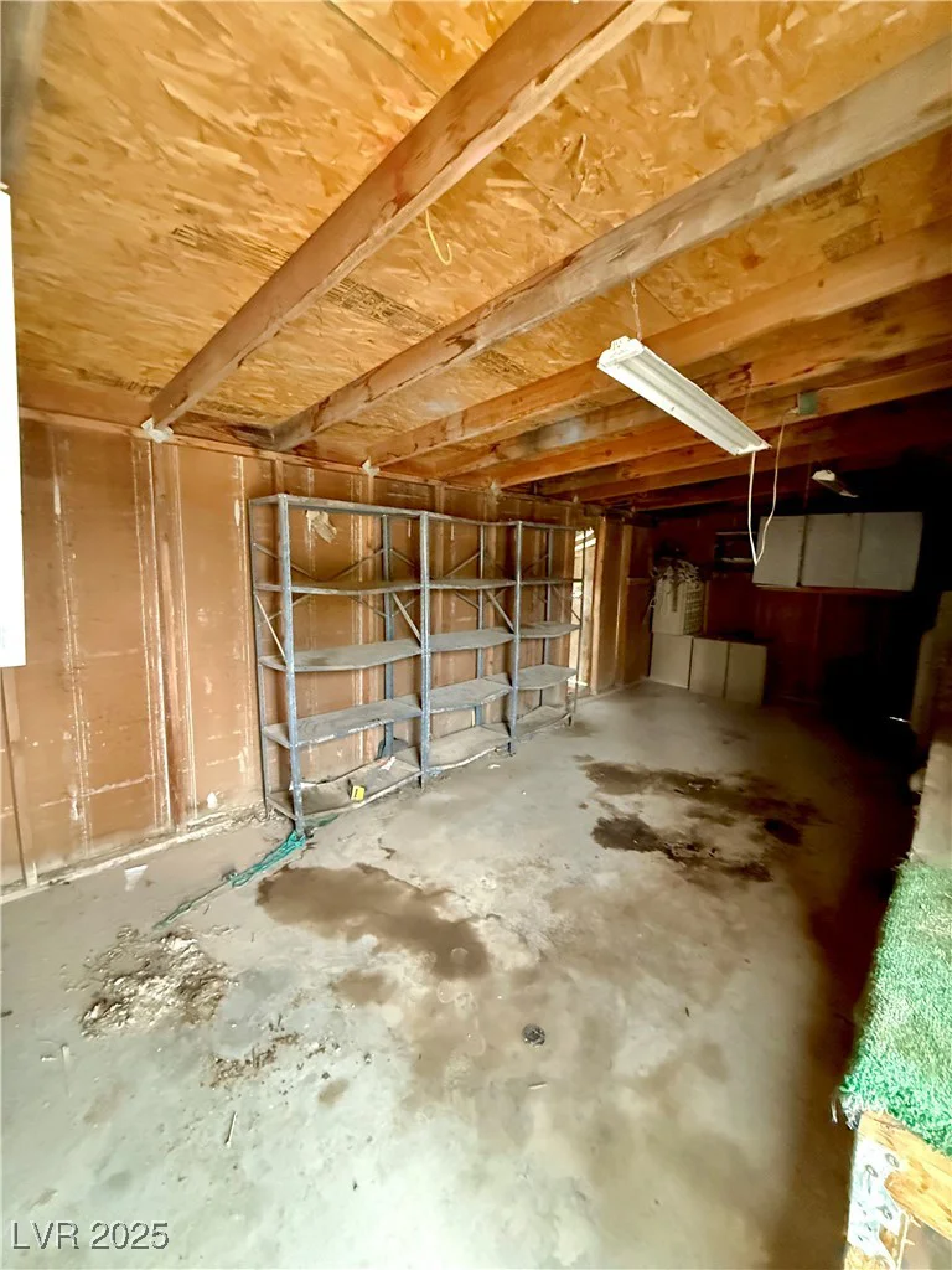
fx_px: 513
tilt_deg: -7.2
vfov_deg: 102.1
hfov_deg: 85.7
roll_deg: -0.9
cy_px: 635
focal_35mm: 14
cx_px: 476
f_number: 2.2
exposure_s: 1/60
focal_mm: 2.22
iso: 1600
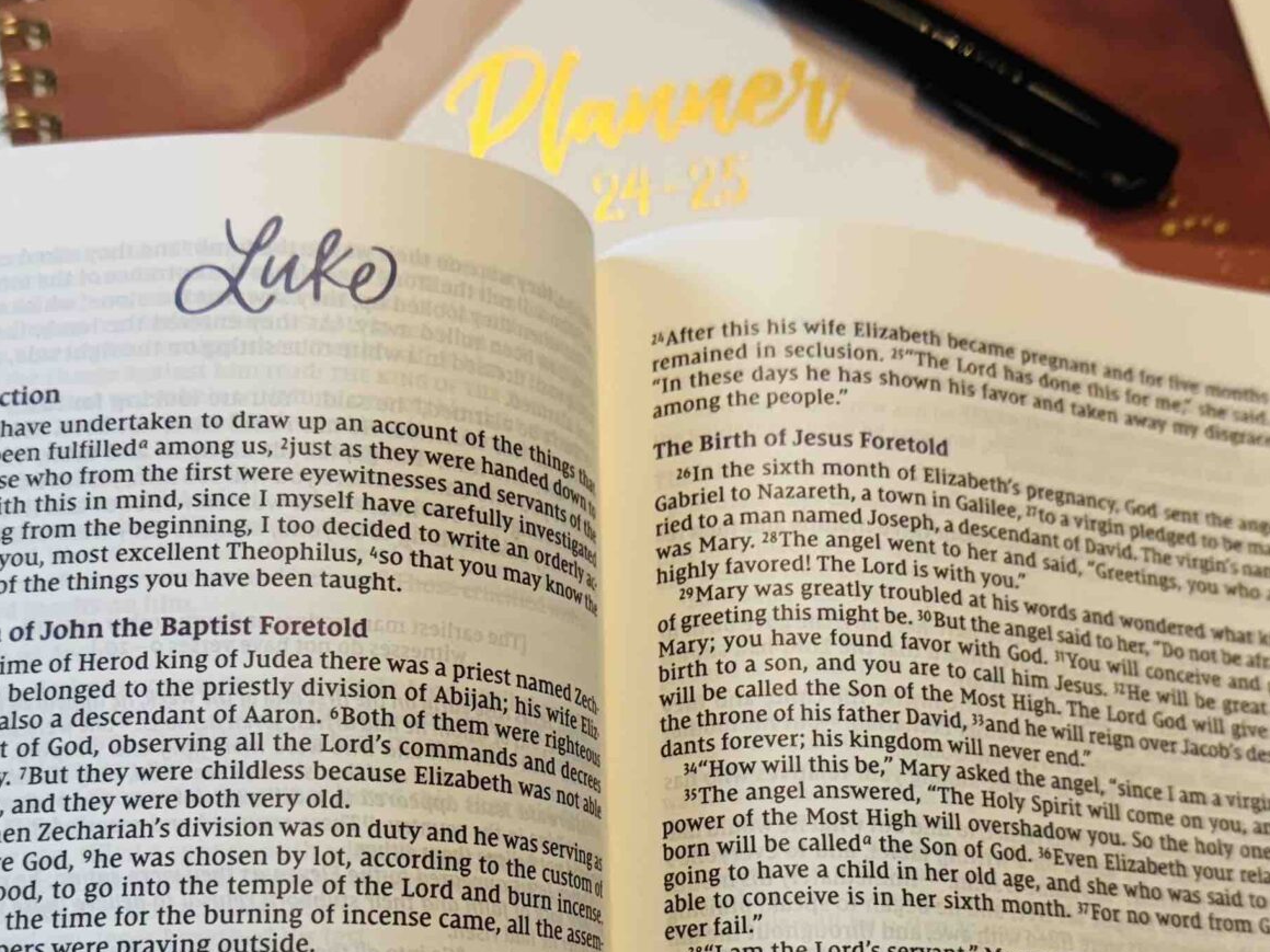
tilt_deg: -73.5
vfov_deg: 27.0
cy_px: 746
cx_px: 575
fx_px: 1944
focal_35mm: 53
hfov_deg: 36.1
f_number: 1.78
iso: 125
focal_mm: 6.76
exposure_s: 1/120
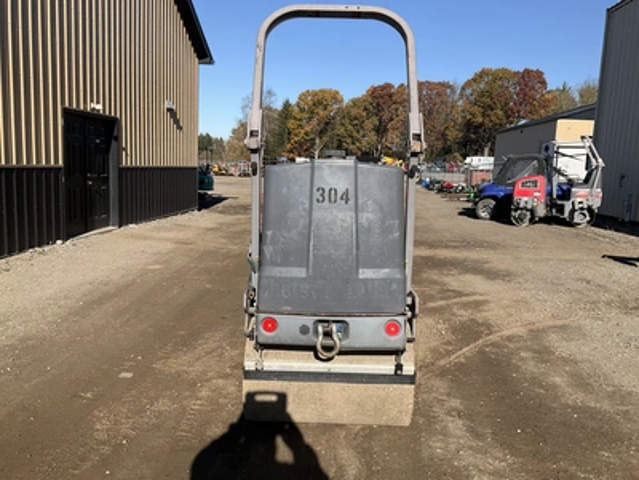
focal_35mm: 29
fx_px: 535
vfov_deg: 48.2
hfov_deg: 61.7
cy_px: 240
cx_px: 320
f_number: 1.8
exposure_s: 1/1786
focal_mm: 3
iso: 25
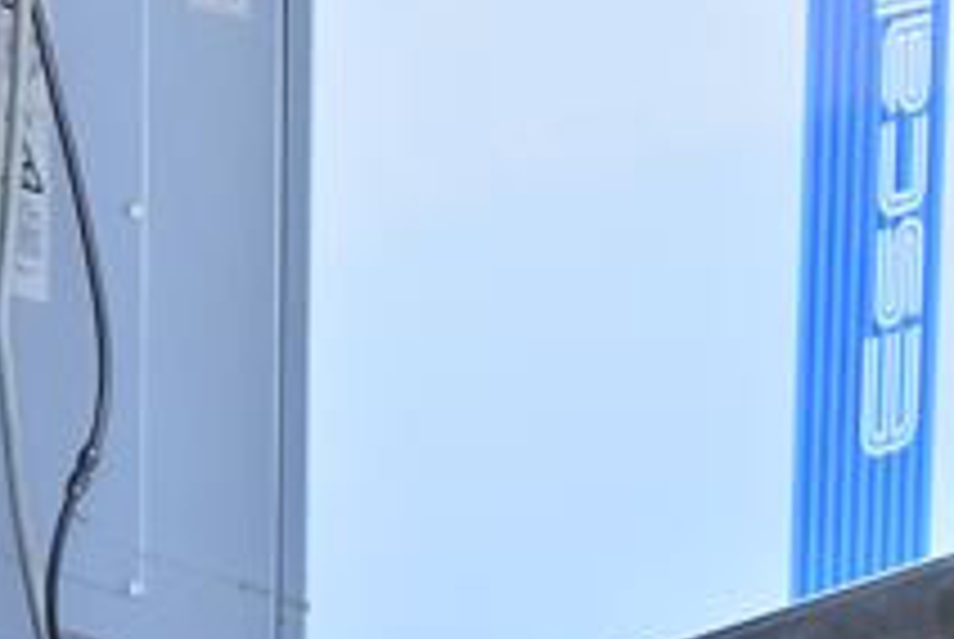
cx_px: 248
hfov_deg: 10.6
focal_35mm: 194
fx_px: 5153
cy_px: -63
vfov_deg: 7.1
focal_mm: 55
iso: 1250
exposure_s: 1/1000
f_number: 6.3
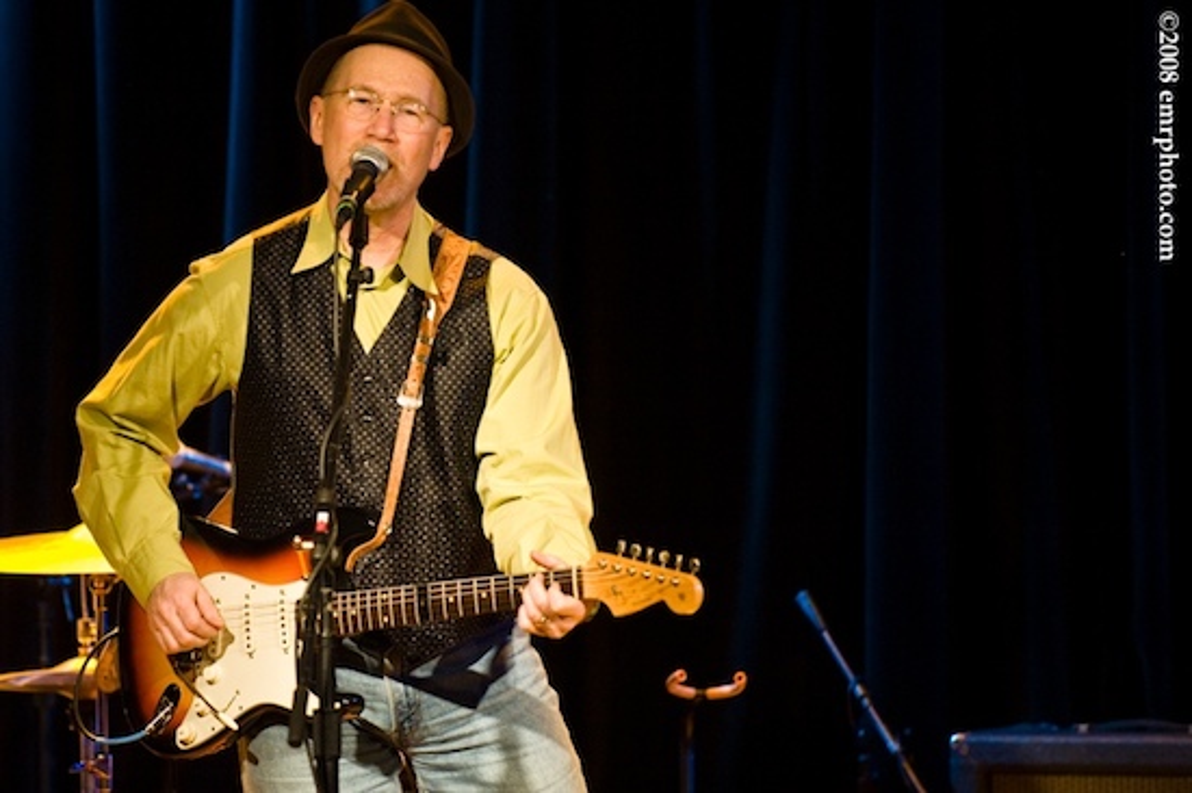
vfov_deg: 7.2
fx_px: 6287
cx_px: 596
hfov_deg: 10.8
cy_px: 396
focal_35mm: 190
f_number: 2.8
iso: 5000
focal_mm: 190
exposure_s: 1/125
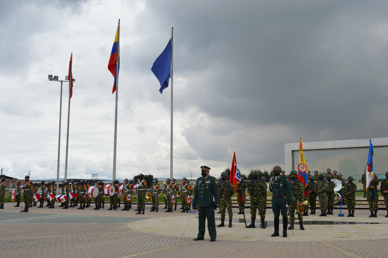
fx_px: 404
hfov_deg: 51.3
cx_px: 194
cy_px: 129
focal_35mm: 38
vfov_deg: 35.4
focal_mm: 25
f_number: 8
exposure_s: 1/250
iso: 100
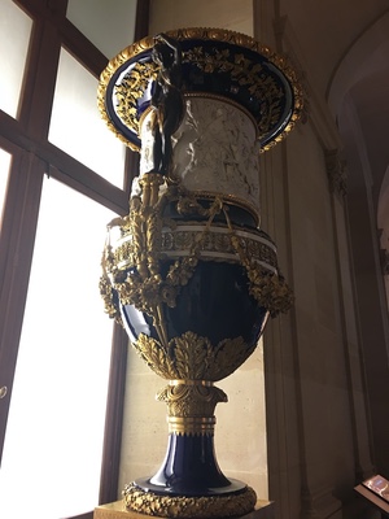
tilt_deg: +19.5
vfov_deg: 61.7
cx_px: 194
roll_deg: -1.0
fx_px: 435
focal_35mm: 29
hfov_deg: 48.2
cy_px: 260
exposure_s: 1/10
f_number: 2.2
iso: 100
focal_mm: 4.15
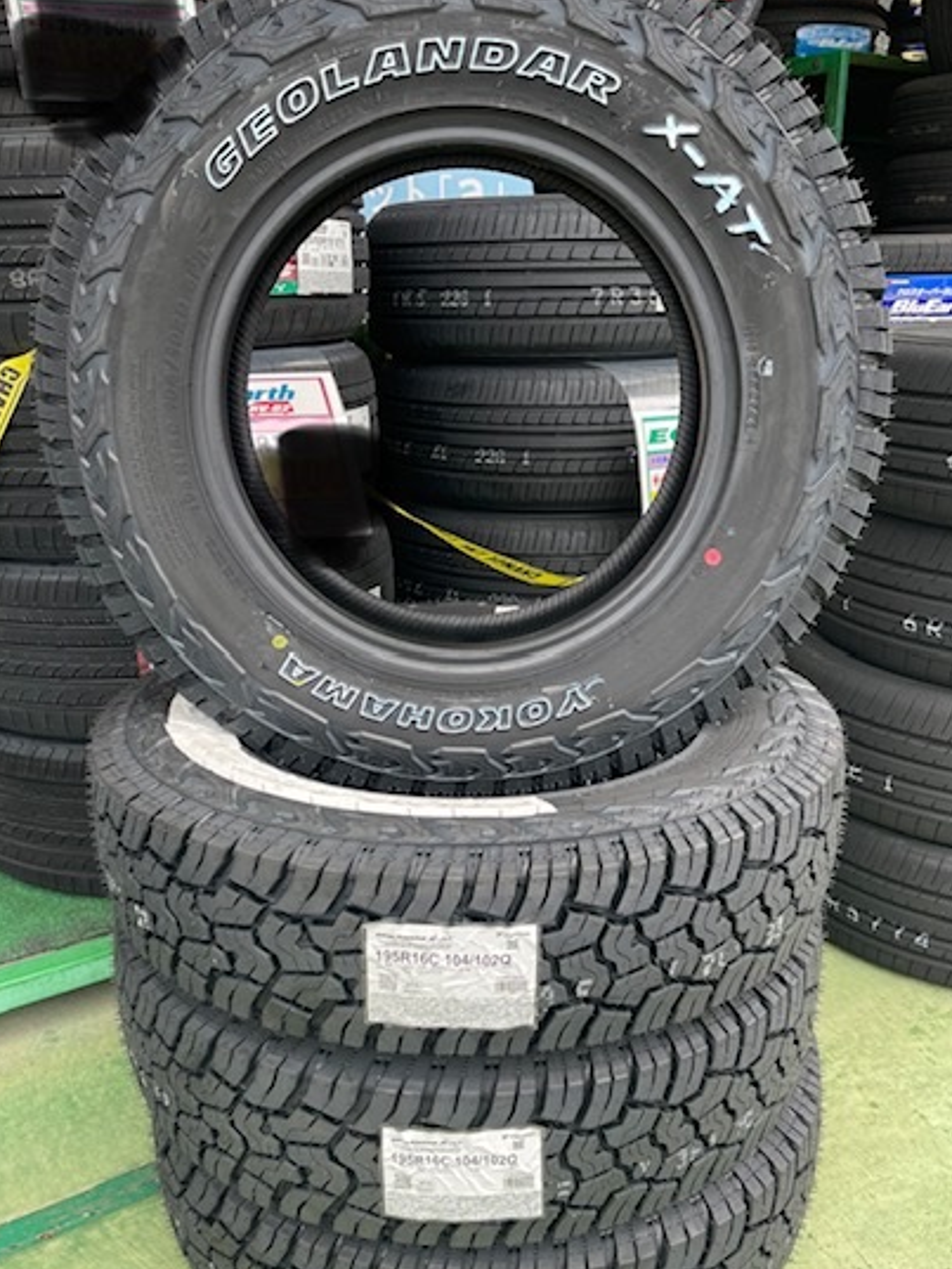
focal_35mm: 31
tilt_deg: -22.0
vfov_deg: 58.2
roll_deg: +0.9
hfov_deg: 45.5
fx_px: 1136
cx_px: 477
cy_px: 709
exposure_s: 1/218
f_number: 1.6
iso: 32
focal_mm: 5.1
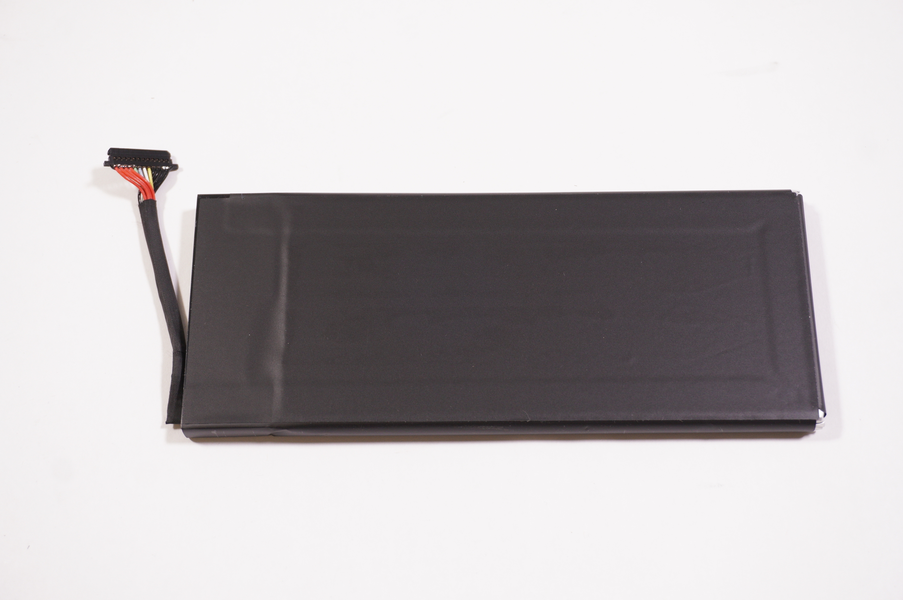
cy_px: 300
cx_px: 452
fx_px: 1316
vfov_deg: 25.7
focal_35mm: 52
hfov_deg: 37.9
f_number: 5.6
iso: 400
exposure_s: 1/80
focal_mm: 35
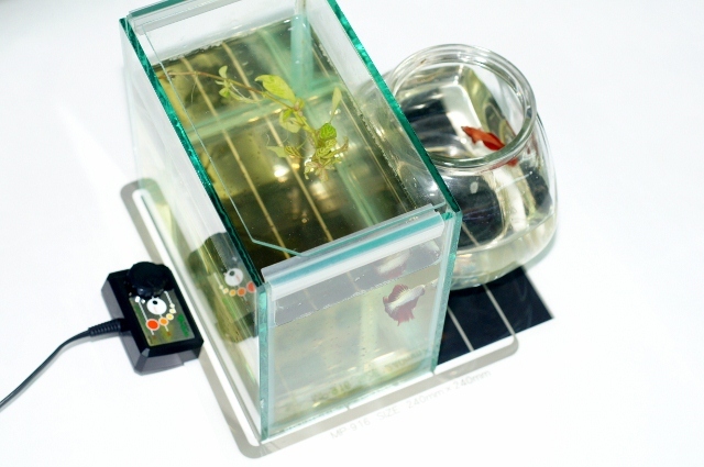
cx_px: 352
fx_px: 1465
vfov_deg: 18.1
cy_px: 234
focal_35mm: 75
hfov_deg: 27.0
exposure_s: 1/160
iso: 800
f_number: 4.5
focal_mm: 50
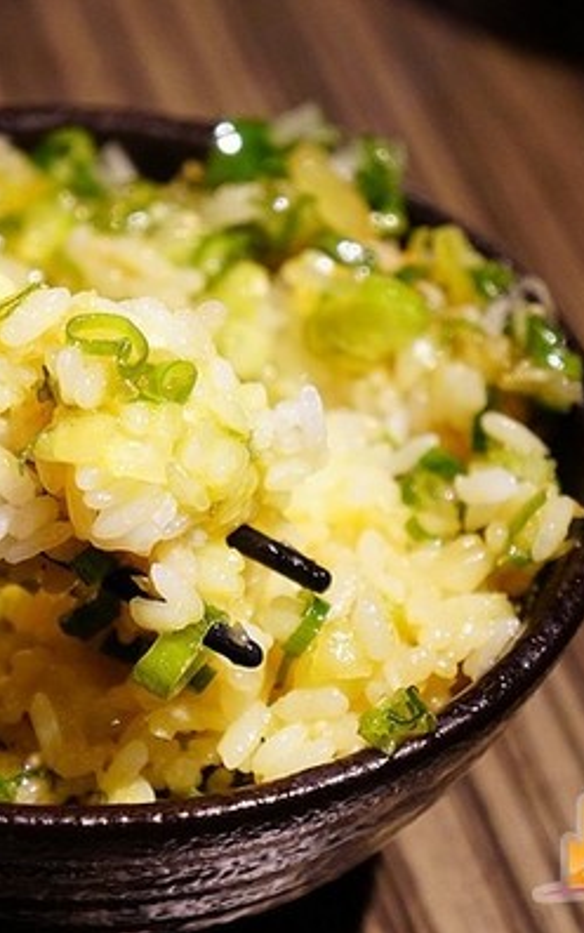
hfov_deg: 12.0
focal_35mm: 109
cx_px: 139
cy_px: 466
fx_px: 2766
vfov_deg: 19.1
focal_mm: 47
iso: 2000
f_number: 5
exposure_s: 1/80
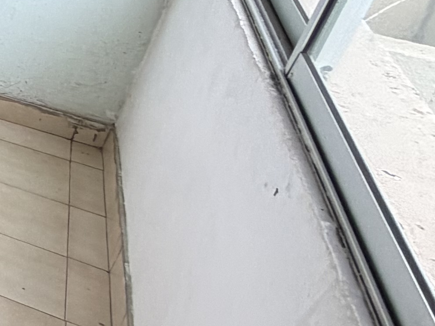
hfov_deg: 12.3
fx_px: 1018
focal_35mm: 81
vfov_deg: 17.5
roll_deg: -3.6
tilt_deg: -20.7
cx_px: -801
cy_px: -42
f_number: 2.2
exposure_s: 1/132
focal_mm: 2.22
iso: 40
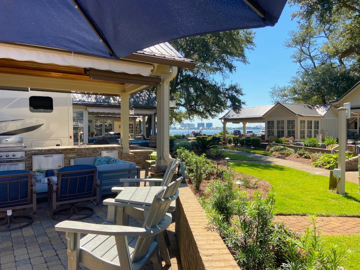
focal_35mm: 26
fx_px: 270
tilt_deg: -3.0
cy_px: 135
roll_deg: +0.3
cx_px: 180
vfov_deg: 53.1
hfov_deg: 67.3
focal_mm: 4.25
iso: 32
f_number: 1.8
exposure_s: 1/1287
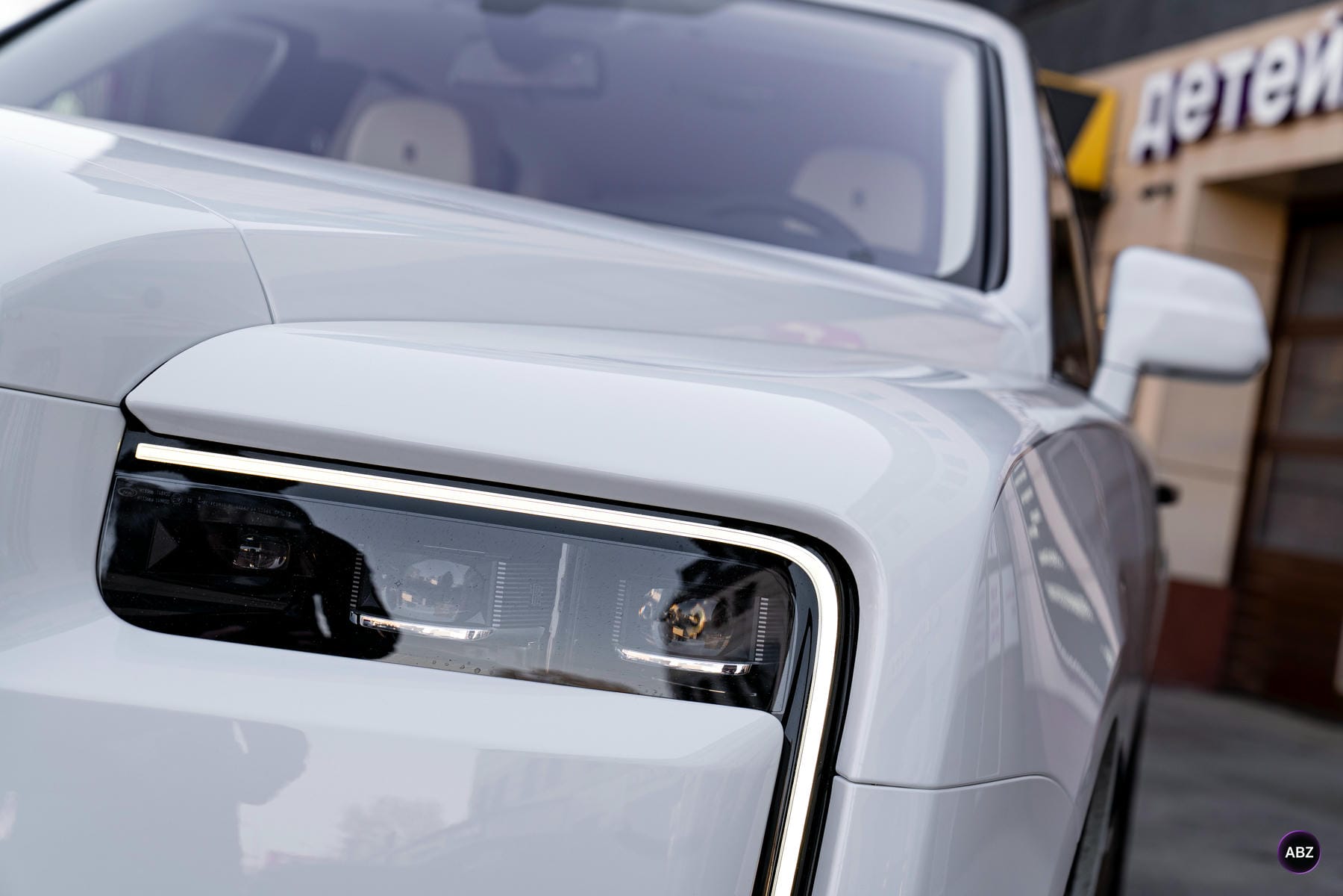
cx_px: 672
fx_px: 2201
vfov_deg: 23.0
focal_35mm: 59
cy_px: 448
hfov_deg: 33.9
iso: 125
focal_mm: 59
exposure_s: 1/200
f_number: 5
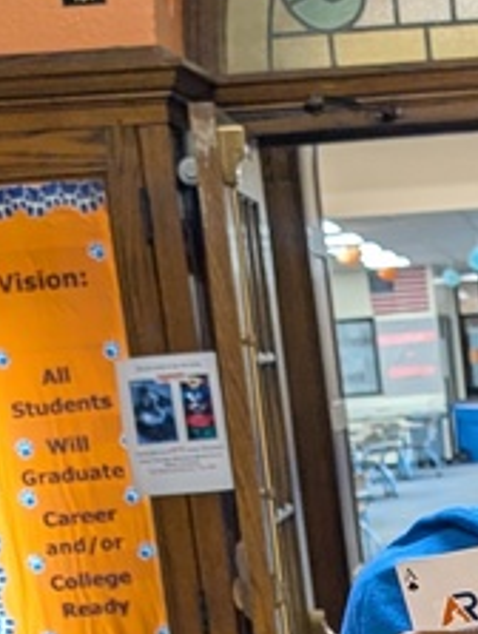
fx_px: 2019
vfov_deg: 16.1
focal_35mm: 110
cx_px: 721
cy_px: 1006
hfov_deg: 12.8
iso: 50
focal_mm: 6.9
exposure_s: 1/24
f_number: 1.68
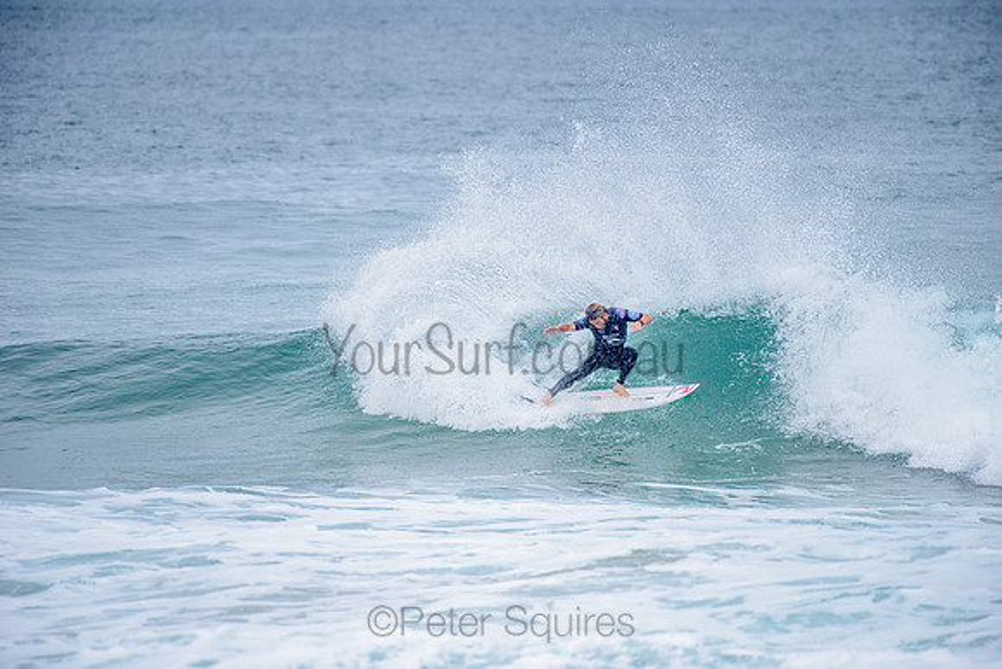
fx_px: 13919
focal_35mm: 500
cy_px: 334
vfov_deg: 2.8
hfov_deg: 4.1
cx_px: 501
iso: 320
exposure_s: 1/2000
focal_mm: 500
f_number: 5.6
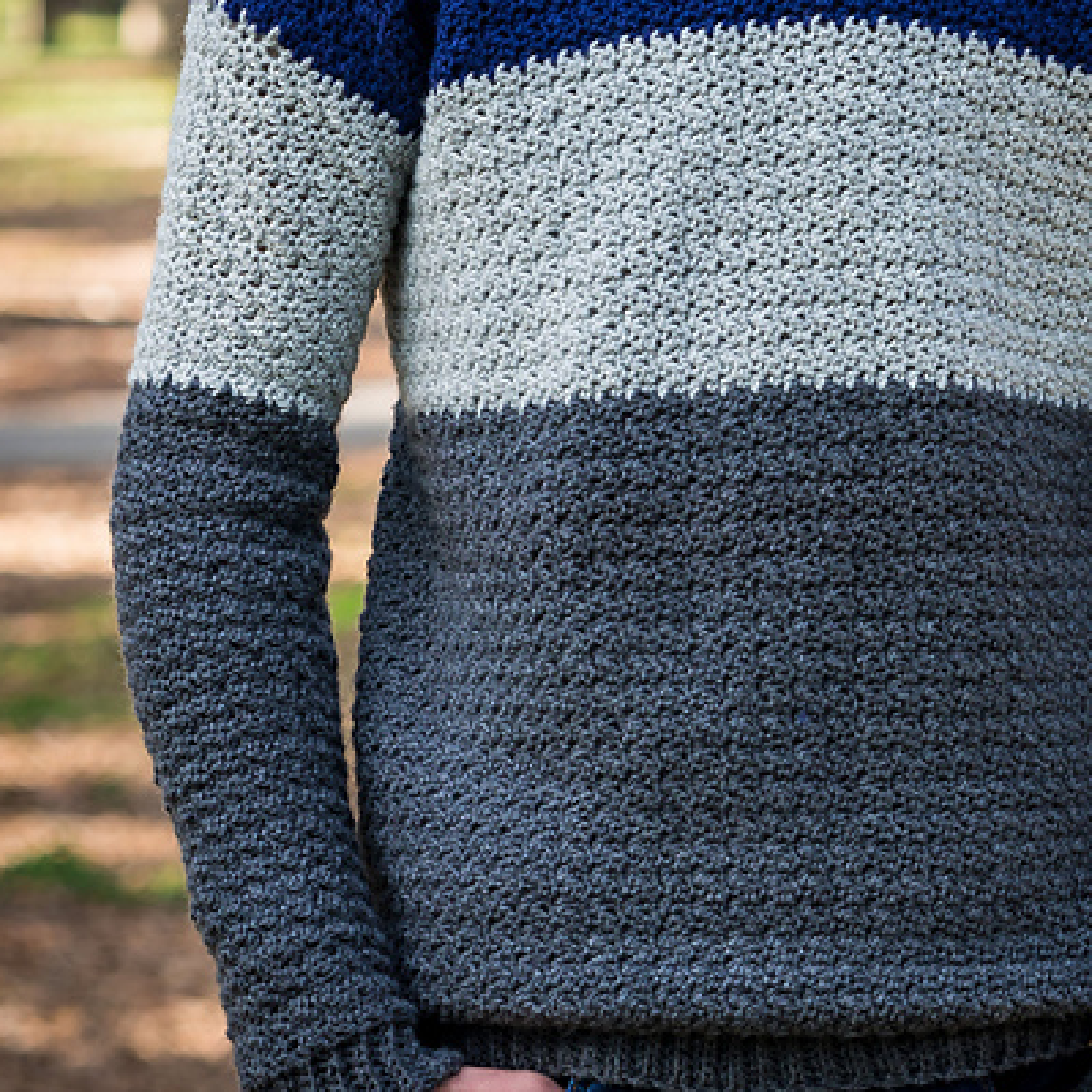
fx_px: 8173
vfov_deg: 7.6
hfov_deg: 7.6
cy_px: 53
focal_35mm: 229
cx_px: 613
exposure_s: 1/125
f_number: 3.2
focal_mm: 60
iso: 100
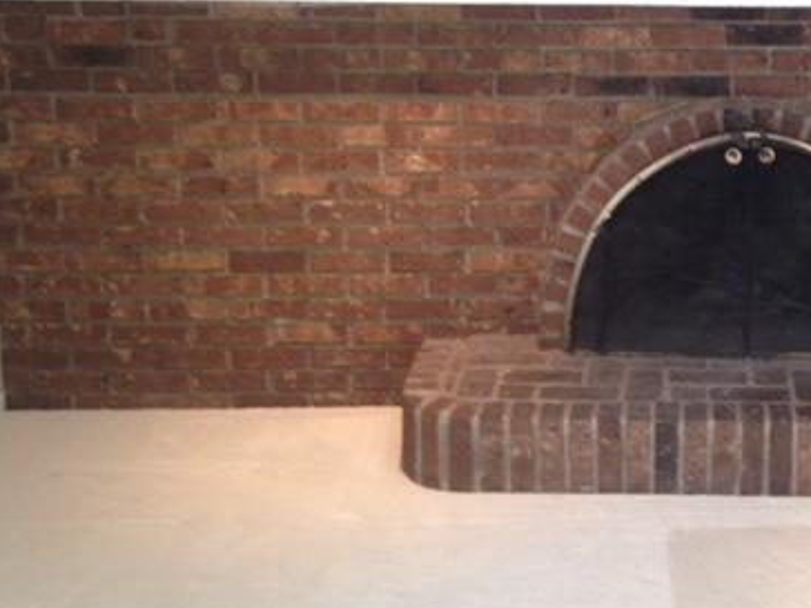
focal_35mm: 58
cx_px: 671
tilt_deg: -10.5
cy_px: 120
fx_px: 1359
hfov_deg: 32.2
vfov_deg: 24.8
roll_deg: +0.4
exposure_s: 1/20
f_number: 2.4
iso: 64
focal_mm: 4.12
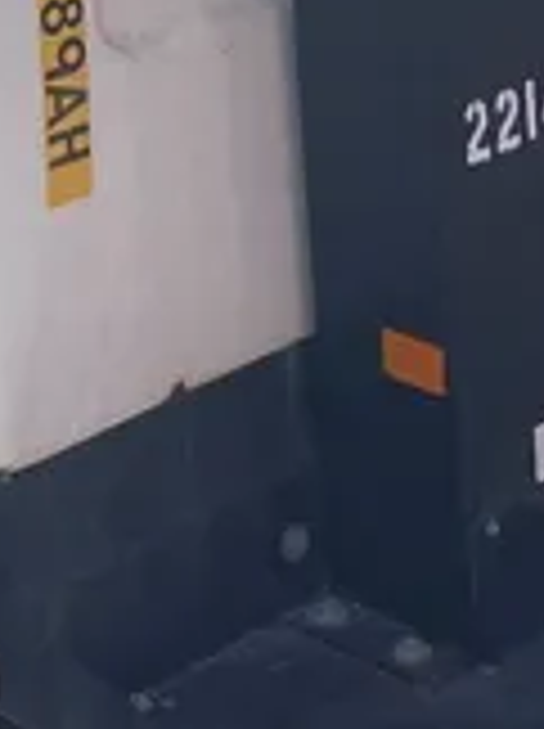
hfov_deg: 12.5
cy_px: -394
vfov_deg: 15.3
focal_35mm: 118
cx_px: 247
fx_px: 2479
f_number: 1.8
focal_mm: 4.25
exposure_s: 1/2817
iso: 32
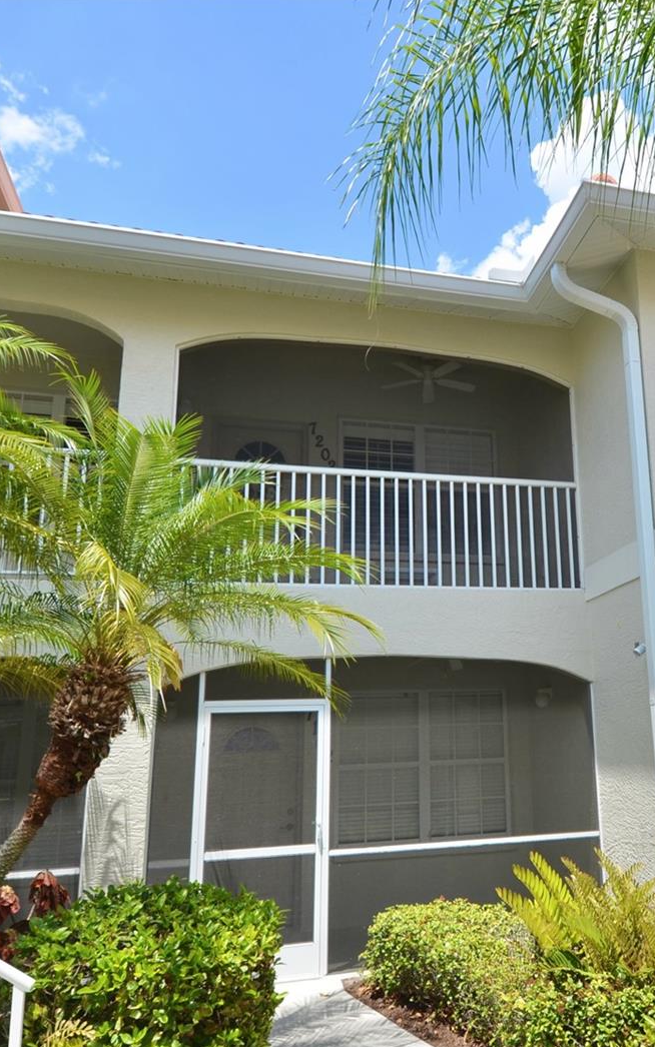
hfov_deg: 22.9
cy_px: 526
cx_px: 488
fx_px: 1599
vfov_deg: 36.3
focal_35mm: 56
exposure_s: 1/250
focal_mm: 24
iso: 100
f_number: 8
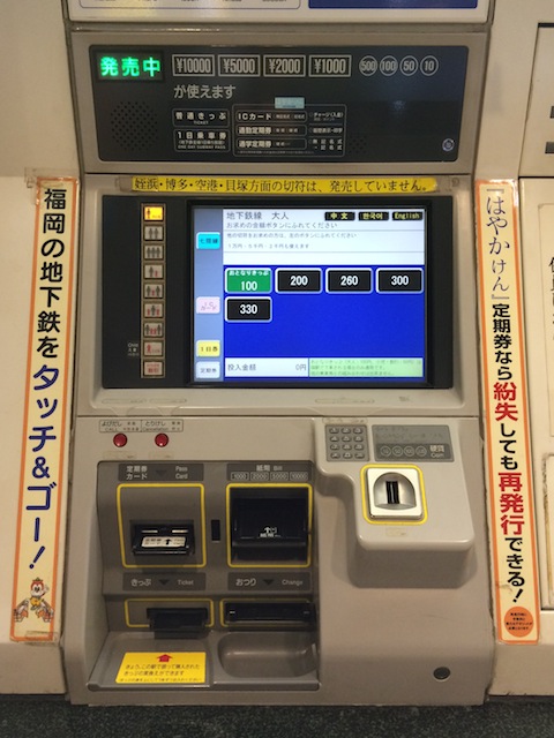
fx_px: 619
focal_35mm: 29
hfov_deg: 48.2
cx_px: 277
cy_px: 369
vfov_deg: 61.7
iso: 125
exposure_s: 1/30
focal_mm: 4.15
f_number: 2.2
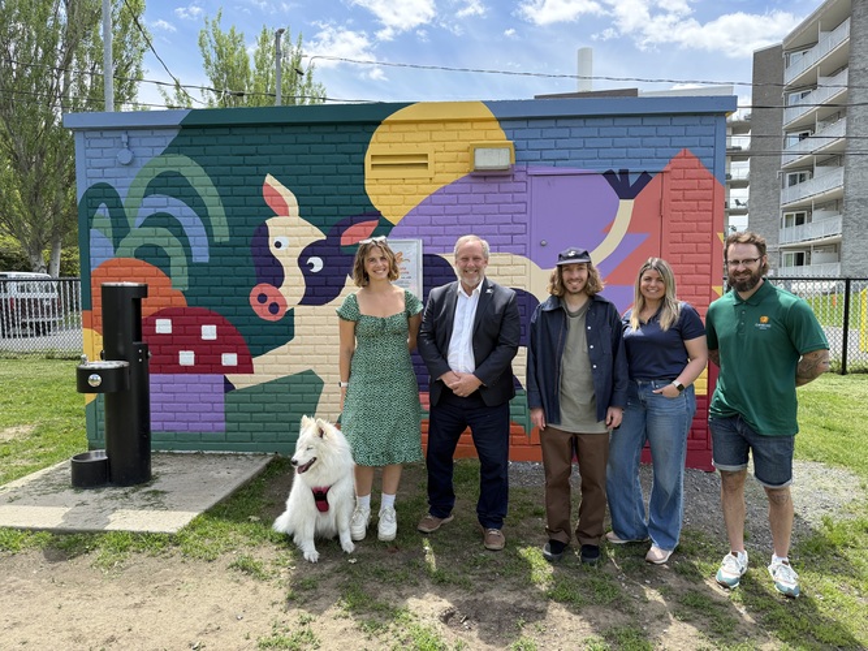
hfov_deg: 71.6
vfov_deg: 56.8
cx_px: 434
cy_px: 326
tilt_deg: -2.4
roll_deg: -0.8
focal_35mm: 24
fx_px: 602
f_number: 1.78
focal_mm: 6.76
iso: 100
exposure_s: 1/2299
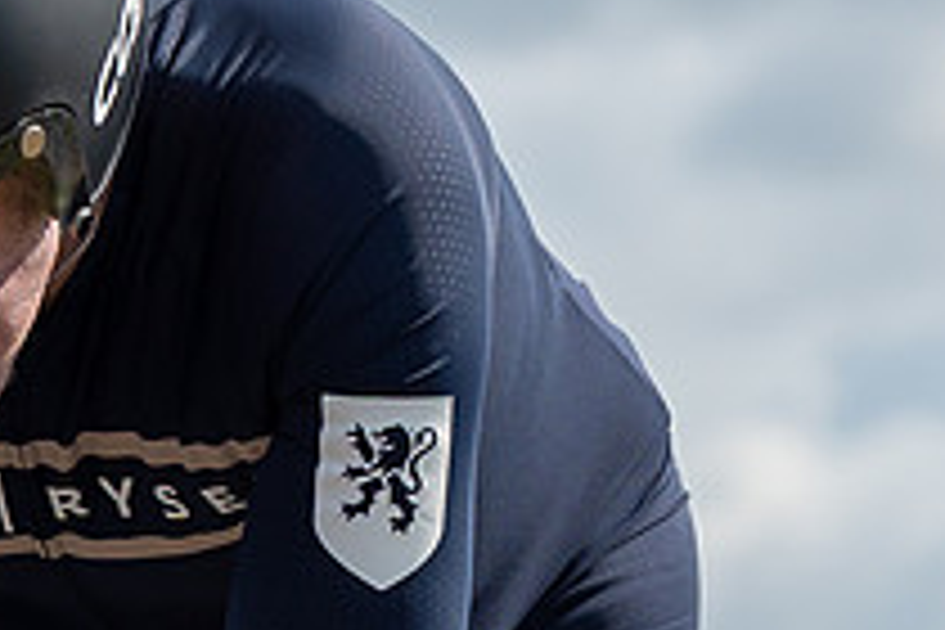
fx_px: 17849
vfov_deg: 2.0
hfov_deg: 3.0
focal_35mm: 680
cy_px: 1072
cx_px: 15
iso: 100
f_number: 4.5
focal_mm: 91
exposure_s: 1/1000
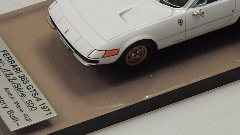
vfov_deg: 5.7
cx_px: 130
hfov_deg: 10.1
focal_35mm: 213
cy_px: -5
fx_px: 1355
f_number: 5.1
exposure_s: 1/15
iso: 800
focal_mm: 15.2
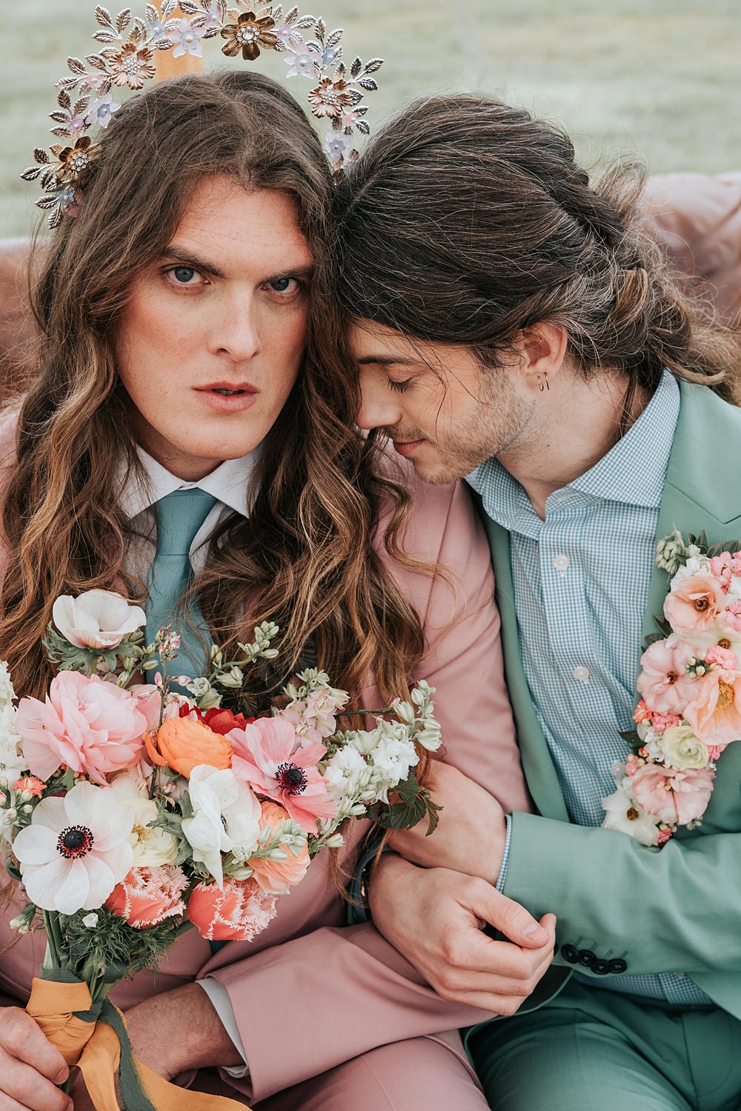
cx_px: 370
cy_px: 556
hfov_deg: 19.5
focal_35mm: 70
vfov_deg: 28.8
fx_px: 2161
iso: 250
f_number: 6.3
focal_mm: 70
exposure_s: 1/250
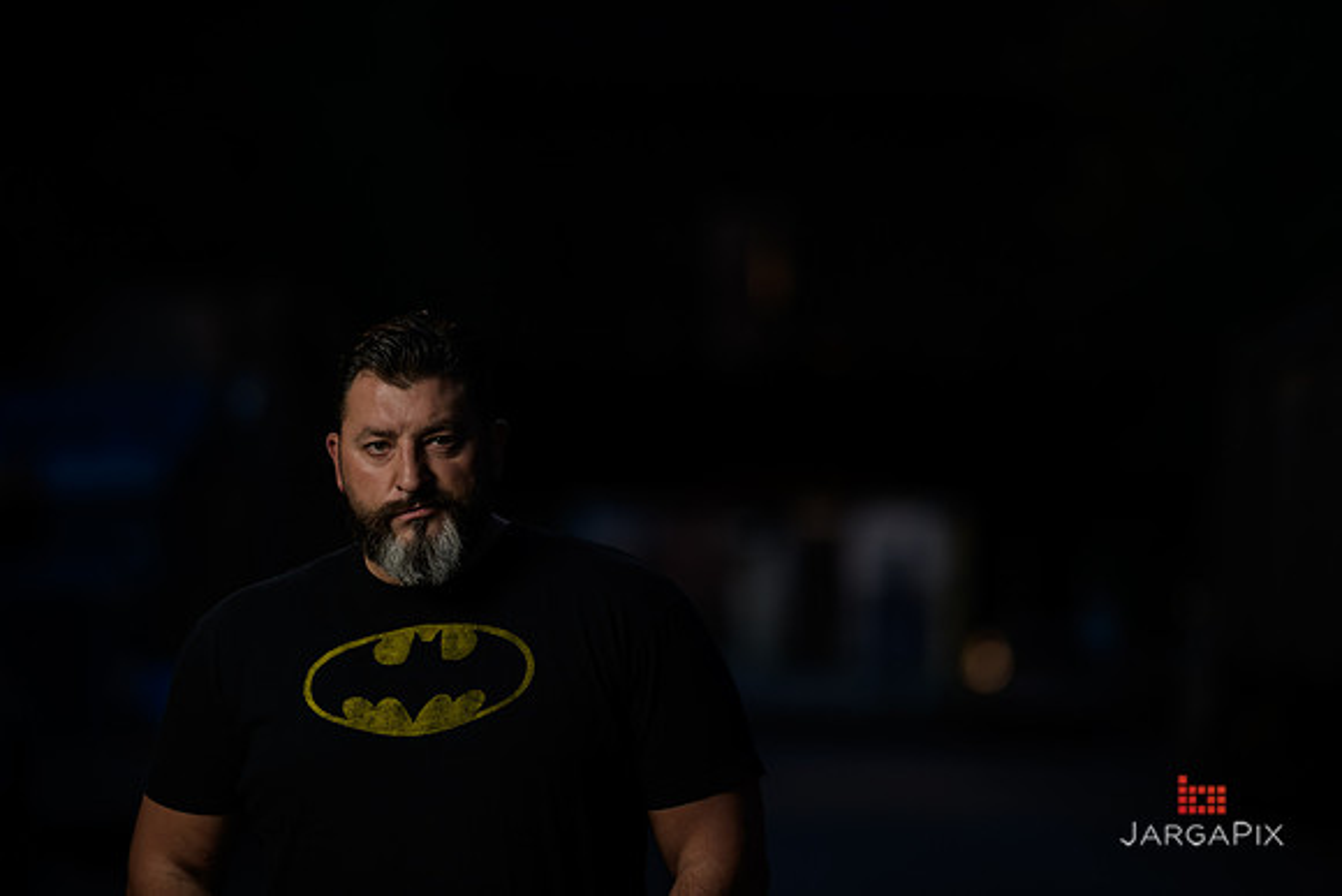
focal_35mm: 135
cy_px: 448
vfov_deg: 10.2
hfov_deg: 15.2
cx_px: 671
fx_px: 5033
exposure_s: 1/125
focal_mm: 135
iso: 200
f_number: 2
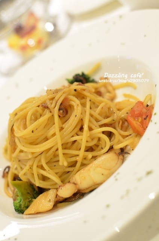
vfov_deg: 37.9
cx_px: 80
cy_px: 120
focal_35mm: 52
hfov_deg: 25.6
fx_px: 350
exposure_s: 1/30
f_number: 3.5
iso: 1600
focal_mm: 35
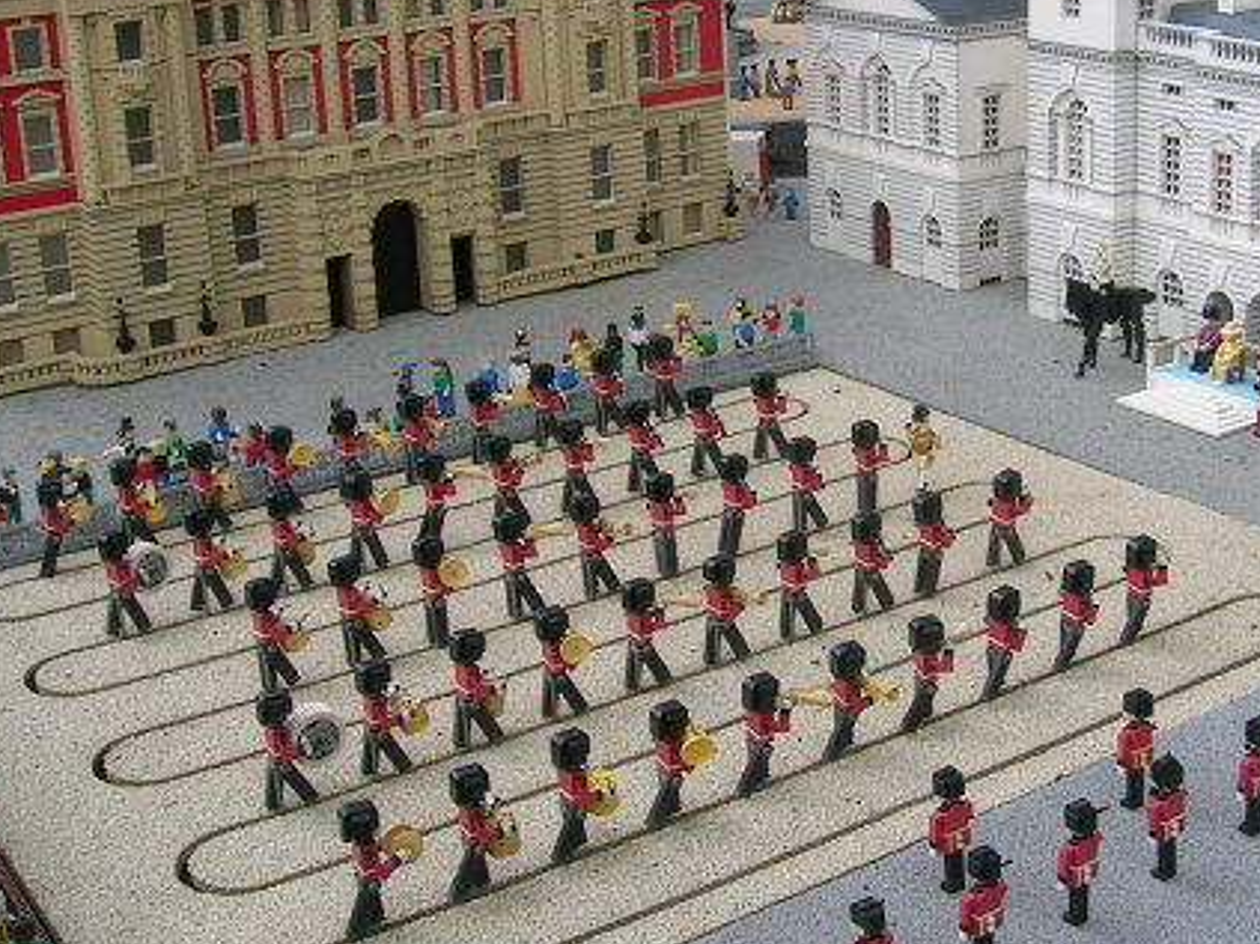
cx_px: 867
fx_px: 1929
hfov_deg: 35.7
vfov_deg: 27.5
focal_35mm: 53
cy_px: 381
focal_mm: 5.4
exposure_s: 1/249
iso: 50
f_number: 4.8
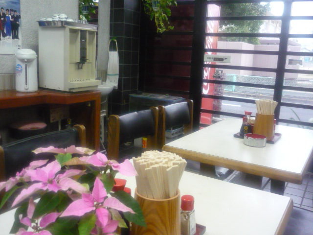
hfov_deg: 55.4
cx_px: 156
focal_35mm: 33
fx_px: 298
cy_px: 118
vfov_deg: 42.9
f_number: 2.8
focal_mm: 5.5
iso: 800
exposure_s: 1/30
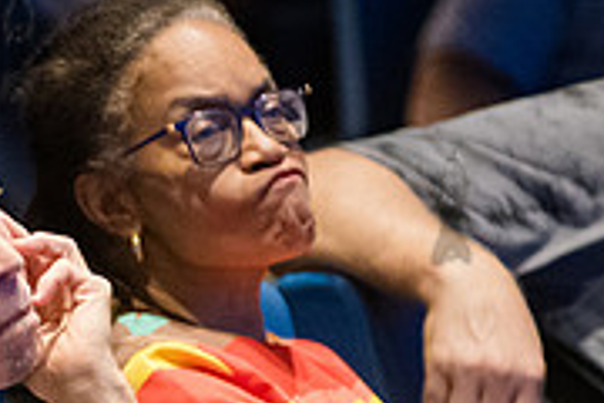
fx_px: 13371
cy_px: 283
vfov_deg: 1.7
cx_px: -128
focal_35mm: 797
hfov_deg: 2.6
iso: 6400
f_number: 3.5
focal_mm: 200
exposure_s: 1/250
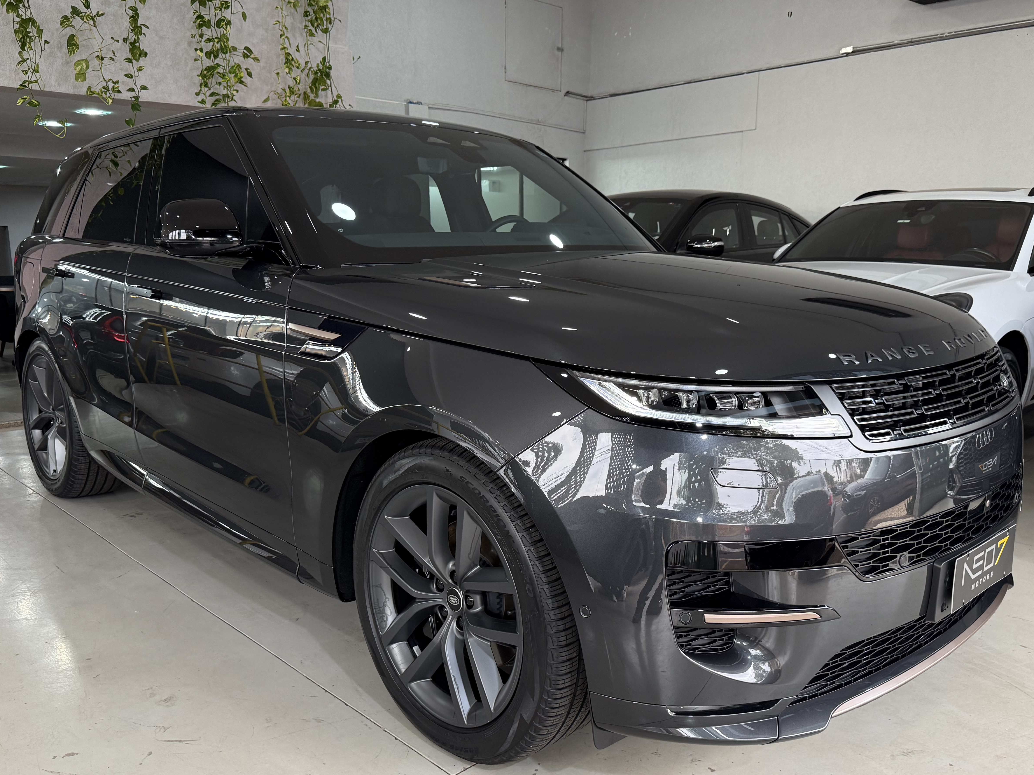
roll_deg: -1.0
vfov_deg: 48.1
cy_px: 442
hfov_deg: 61.7
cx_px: 515
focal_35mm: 29
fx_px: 866
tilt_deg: -12.0
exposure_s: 1/62
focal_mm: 6.76
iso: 200
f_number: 1.78
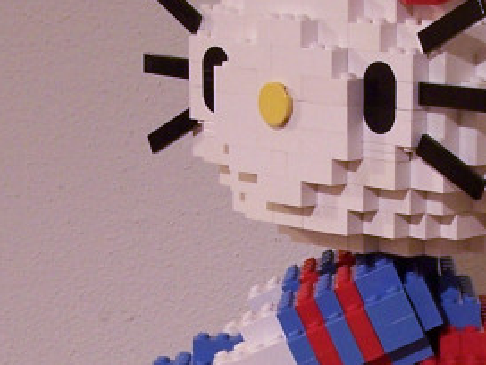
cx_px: 398
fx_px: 2008
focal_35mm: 143
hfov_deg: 13.7
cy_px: 438
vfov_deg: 10.2
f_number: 2.8
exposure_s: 1/2
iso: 80
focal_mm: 6.3
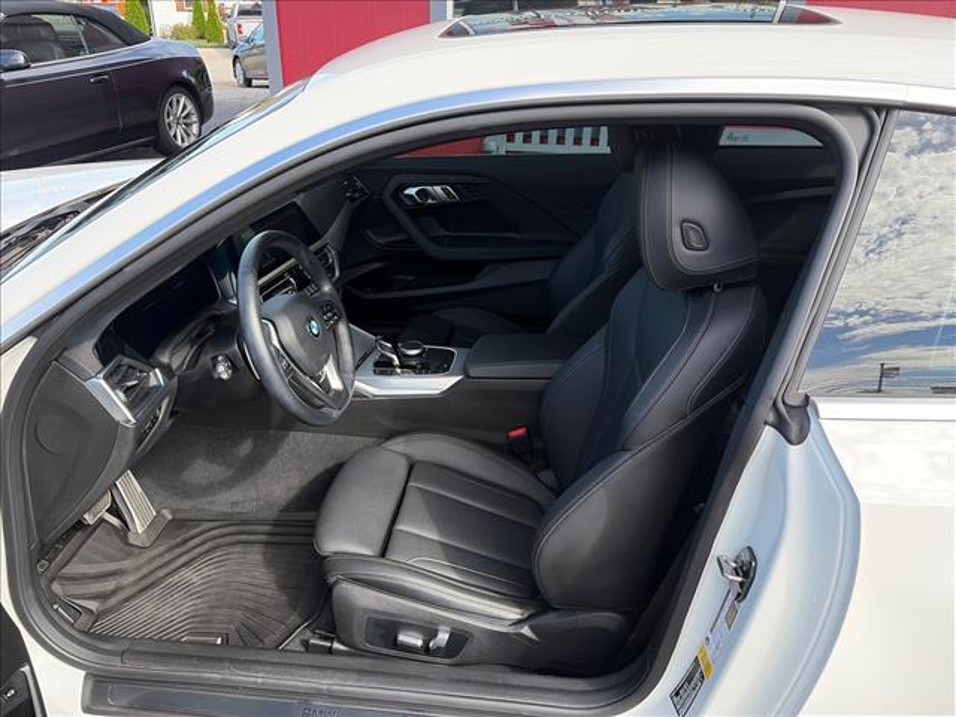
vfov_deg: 53.1
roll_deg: -0.6
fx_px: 718
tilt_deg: -25.6
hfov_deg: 67.3
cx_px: 478
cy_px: 358
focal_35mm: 26
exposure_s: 1/667
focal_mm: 5.96
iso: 64
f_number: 1.6
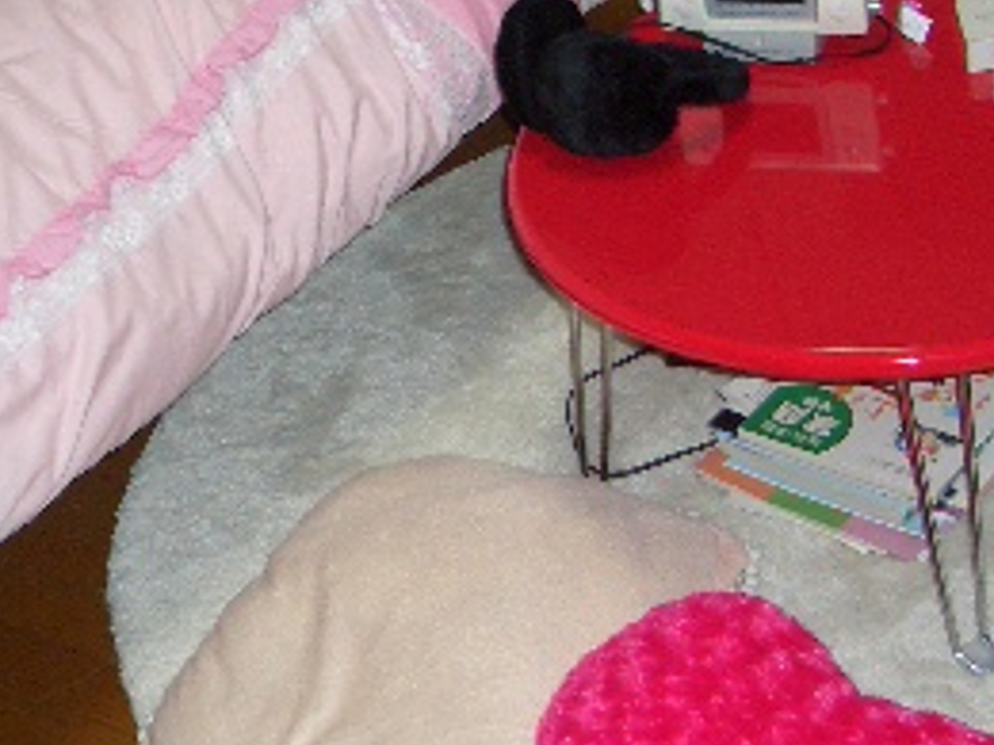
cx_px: 398
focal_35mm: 86
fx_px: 2469
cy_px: 325
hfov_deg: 22.7
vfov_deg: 17.2
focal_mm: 5.8
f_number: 2.6
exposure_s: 1/60
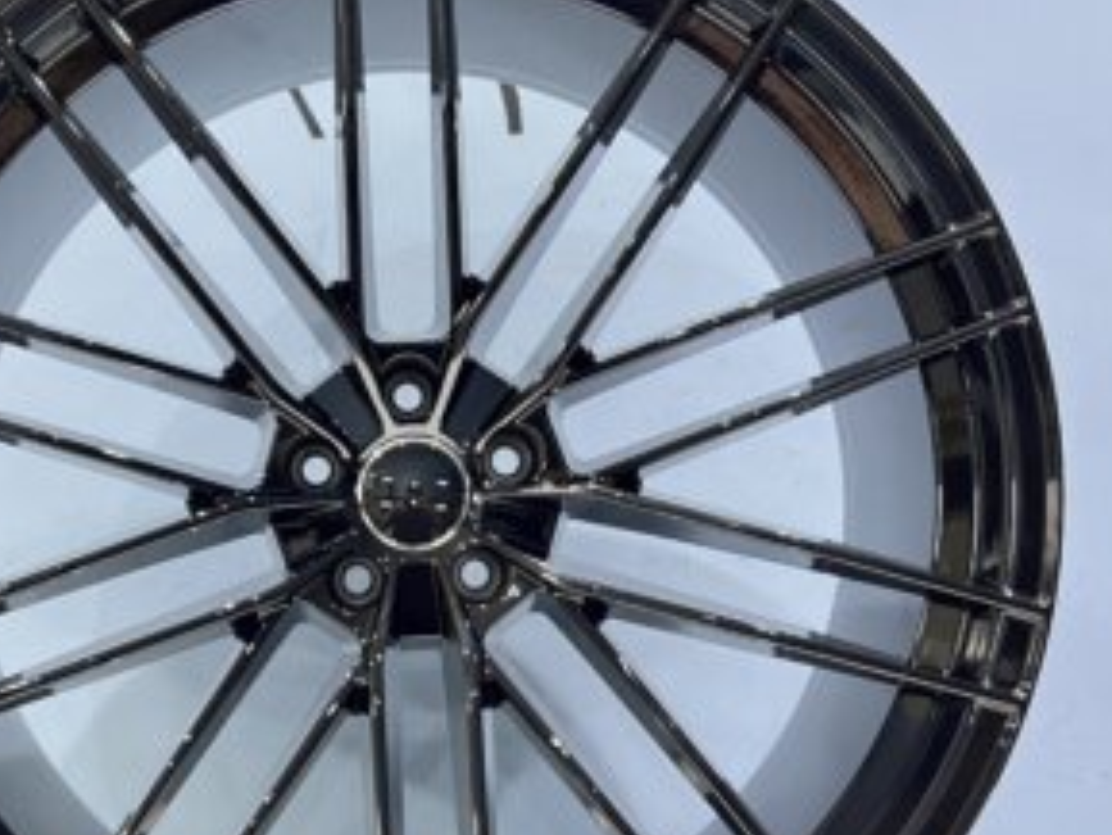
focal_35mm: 45
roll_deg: +1.3
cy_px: 498
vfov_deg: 32.1
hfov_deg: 41.7
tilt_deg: +2.0
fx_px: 1446
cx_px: 408
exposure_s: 1/25
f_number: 1.5
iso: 800
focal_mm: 5.7
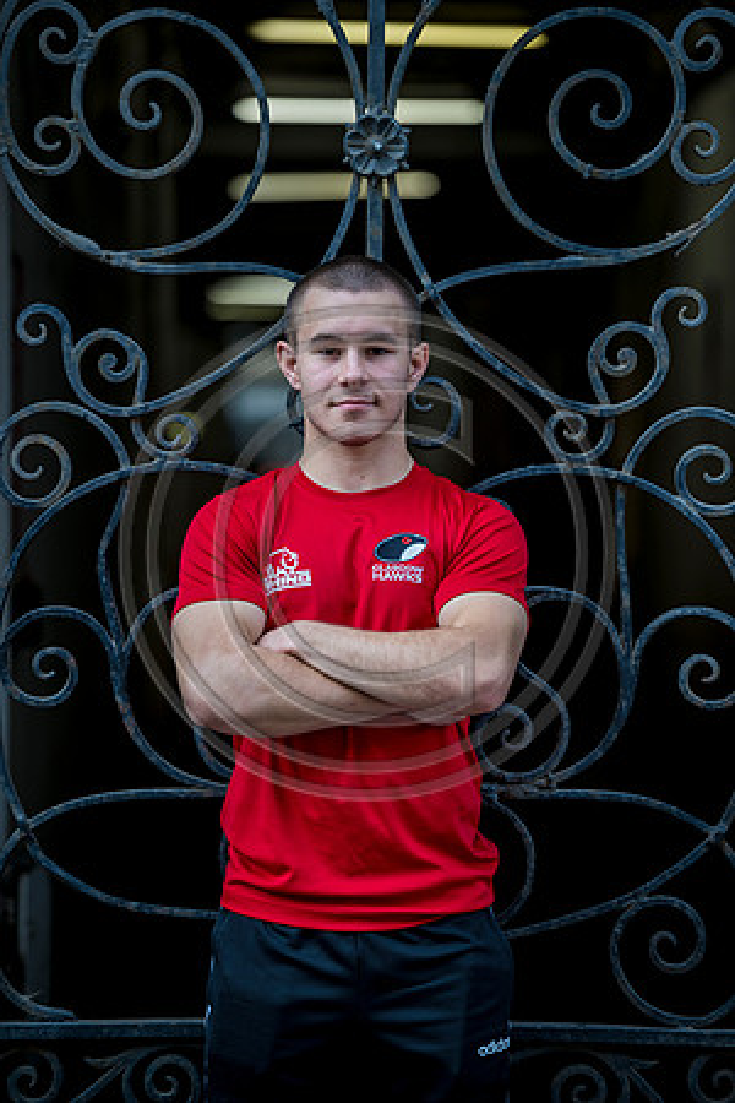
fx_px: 4287
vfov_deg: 14.7
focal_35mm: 140
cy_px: 552
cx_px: 368
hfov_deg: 9.8
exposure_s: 1/250
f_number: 2.8
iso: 125
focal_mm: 140
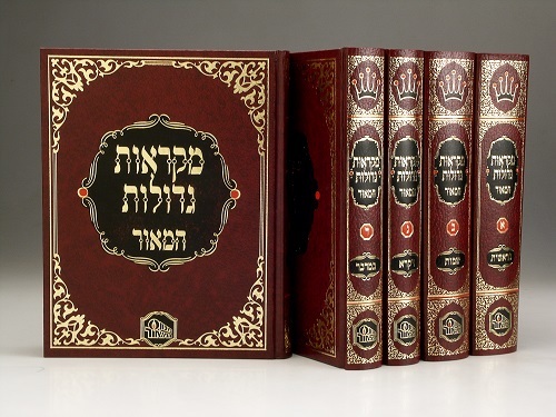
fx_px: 1221
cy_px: 208
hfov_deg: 25.7
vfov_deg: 19.4
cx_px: 278
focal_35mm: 76
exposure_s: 1/2
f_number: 11
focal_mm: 19.37
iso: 64
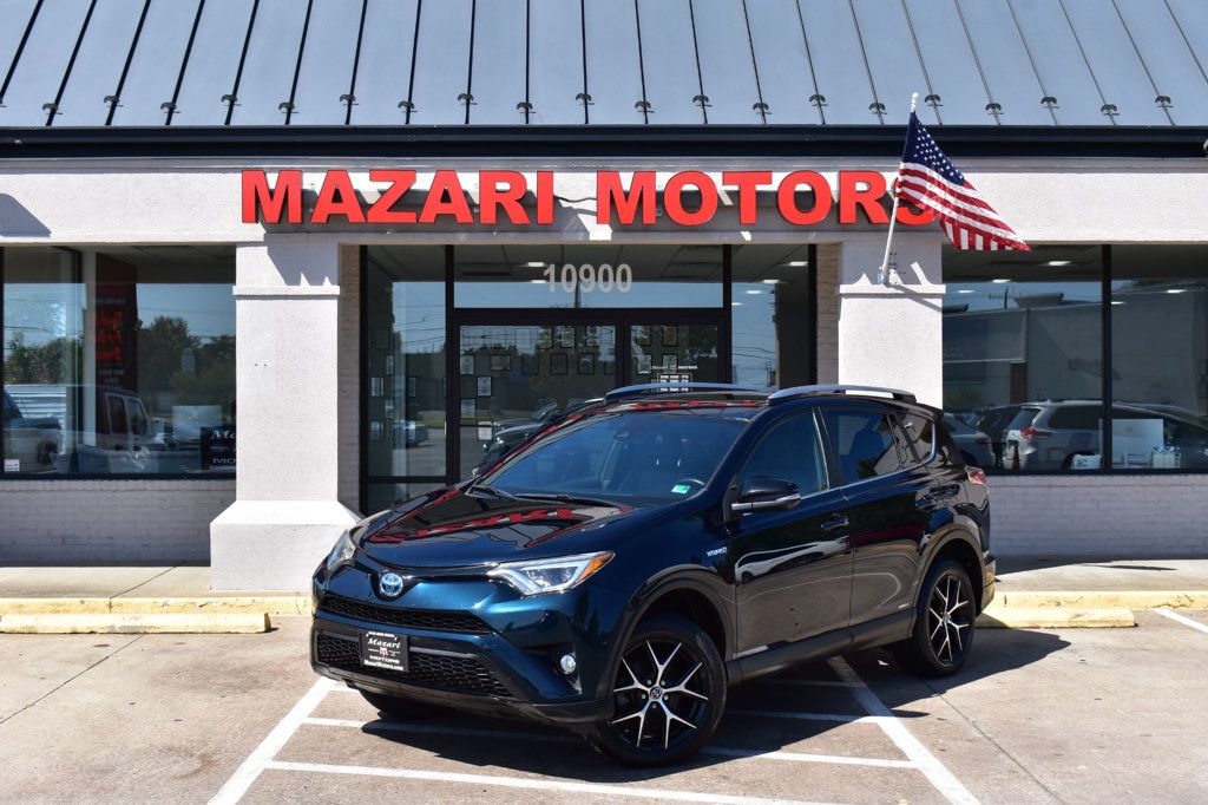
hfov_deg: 42.3
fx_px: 1560
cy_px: 402
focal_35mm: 46
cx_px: 604
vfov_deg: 28.9
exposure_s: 1/400
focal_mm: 31
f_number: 11
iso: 400
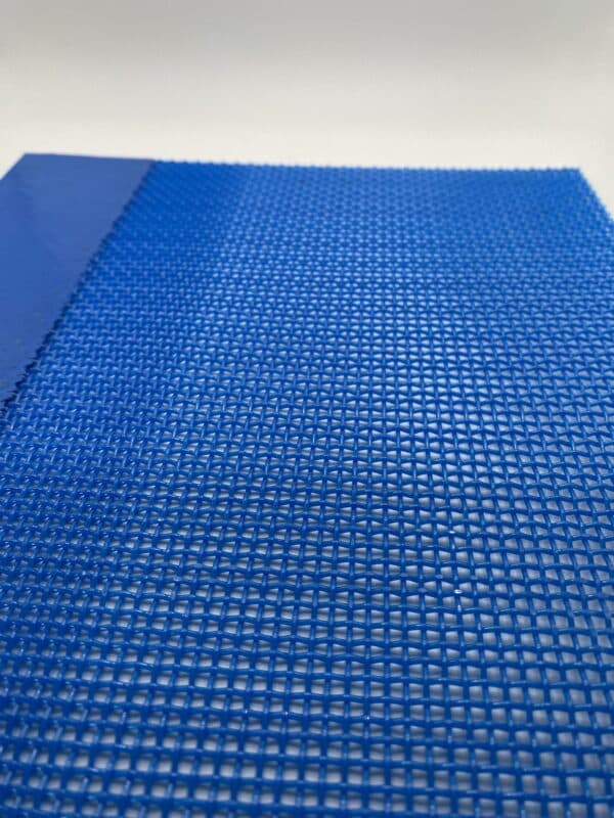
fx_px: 615
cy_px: 409
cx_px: 307
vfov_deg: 67.3
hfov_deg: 53.1
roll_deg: -0.1
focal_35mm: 26
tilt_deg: -42.7
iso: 125
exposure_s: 1/106
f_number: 1.8
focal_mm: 4.25
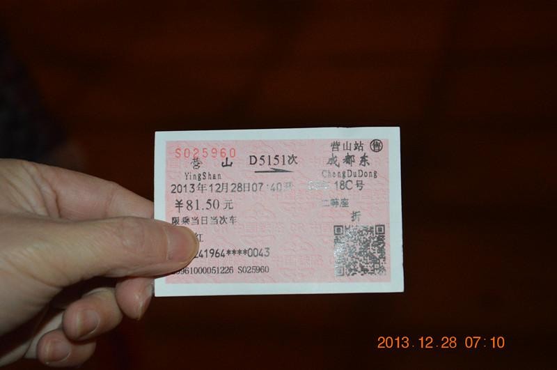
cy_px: 185
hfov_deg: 23.4
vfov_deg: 15.7
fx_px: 1344
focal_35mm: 87
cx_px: 278
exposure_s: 1/60
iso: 2200
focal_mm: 58
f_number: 5
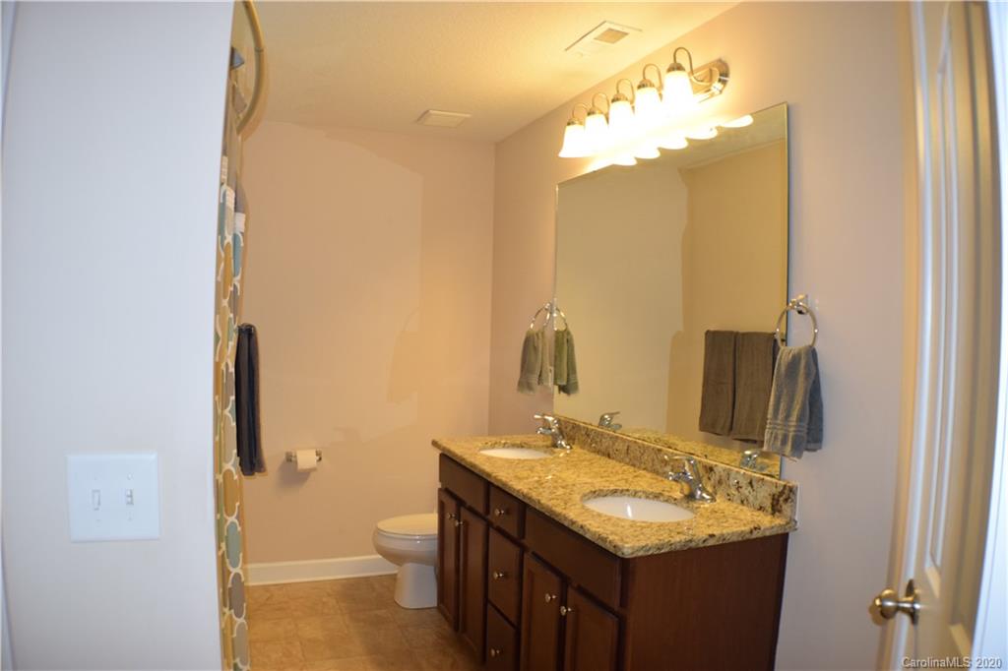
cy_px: 336
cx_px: 504
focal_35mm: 33
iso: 800
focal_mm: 22
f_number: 5
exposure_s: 1/100
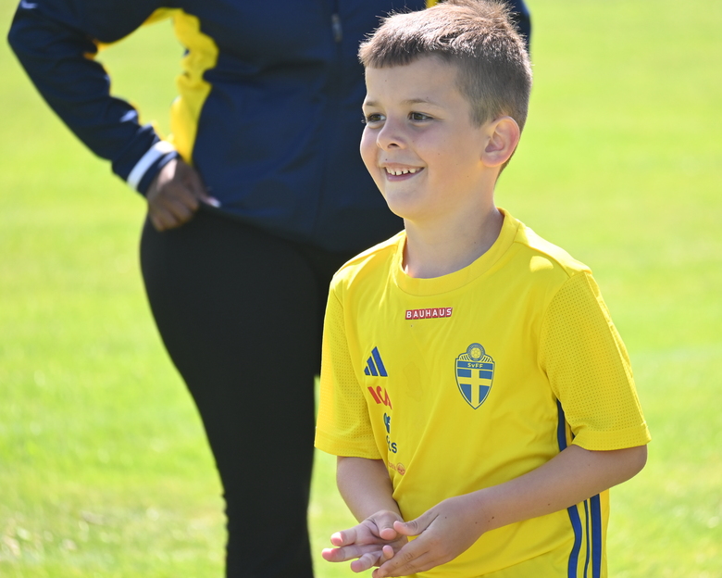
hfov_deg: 5.4
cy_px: 272
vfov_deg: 4.3
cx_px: 426
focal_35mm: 361
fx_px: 7714
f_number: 5.6
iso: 360
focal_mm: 200
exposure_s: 1/500
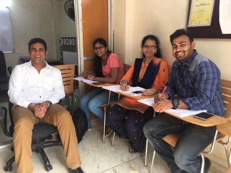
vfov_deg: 48.2
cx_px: 116
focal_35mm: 29
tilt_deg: -13.8
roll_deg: -0.3
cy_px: 86
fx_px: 194
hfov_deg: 61.7
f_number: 2.2
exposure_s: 1/33
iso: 32
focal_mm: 4.15
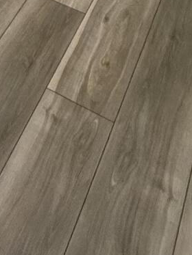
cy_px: -288
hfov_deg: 18.3
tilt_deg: -12.9
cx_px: -61
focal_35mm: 75
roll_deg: +1.9
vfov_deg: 17.0
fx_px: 554
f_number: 2.2
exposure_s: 1/60
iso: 200
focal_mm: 2.22
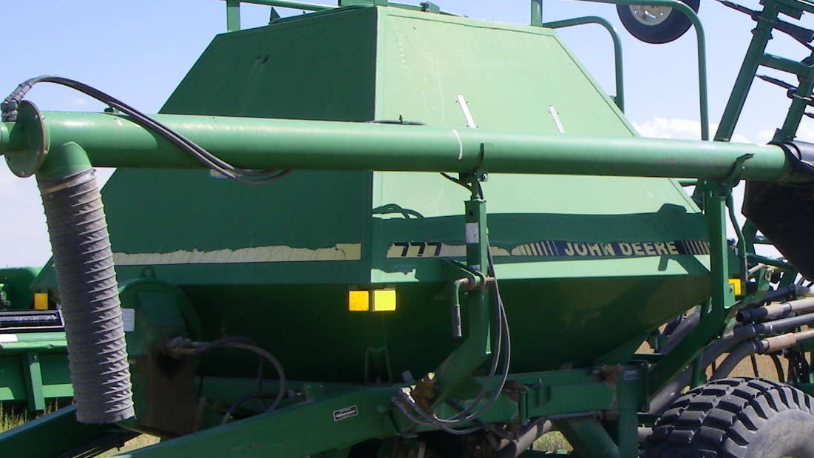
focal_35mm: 77
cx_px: 604
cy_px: 277
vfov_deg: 15.7
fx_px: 1662
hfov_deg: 27.2
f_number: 6.6
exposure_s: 1/160
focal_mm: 6.3
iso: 64
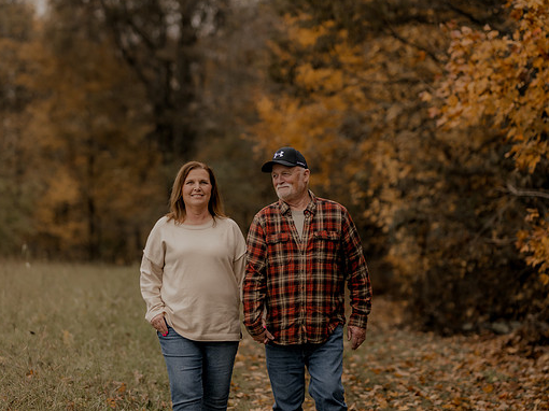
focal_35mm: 106
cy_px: 225
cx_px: 229
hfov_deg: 18.5
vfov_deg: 14.0
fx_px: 1680
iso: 250
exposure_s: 1/2500
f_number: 1.8
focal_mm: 85
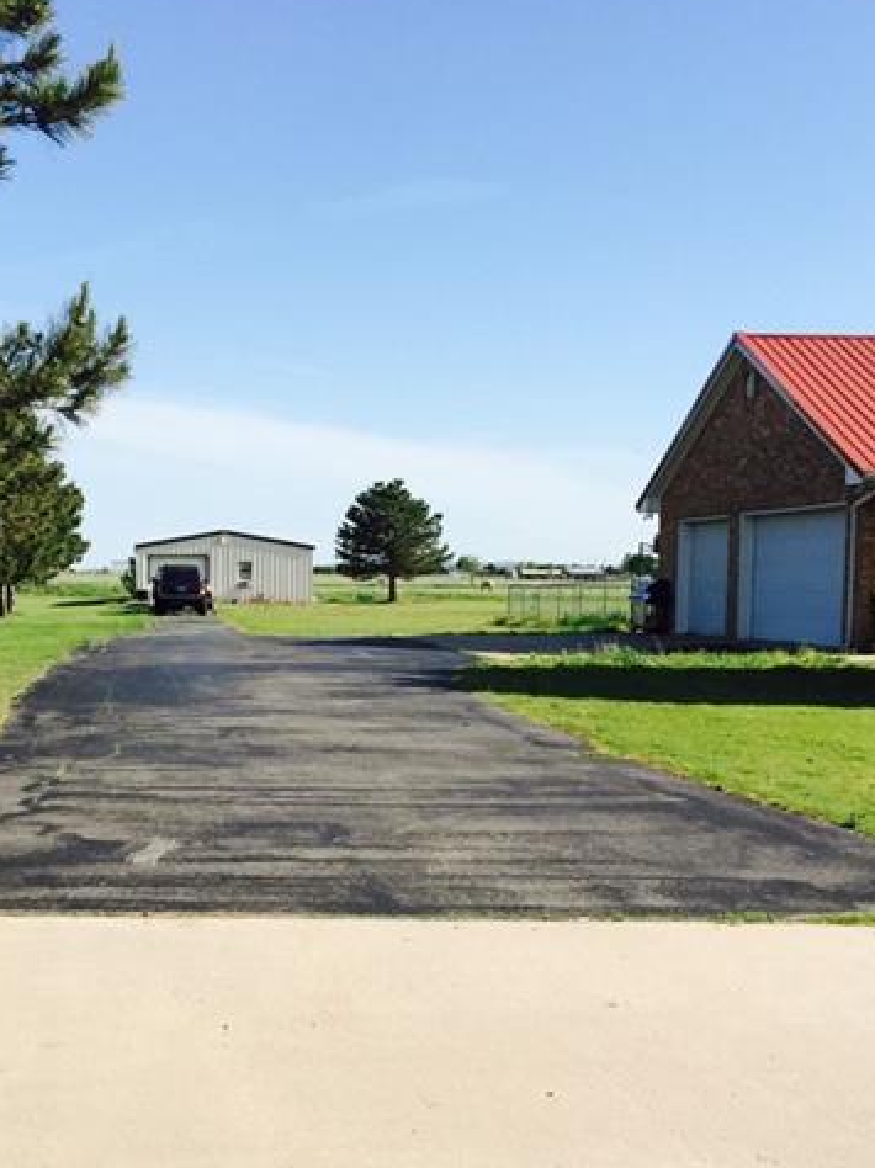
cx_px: 214
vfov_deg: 40.1
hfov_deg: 30.3
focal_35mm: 47
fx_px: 1585
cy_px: 754
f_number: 2.2
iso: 32
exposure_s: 1/1799
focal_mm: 4.15
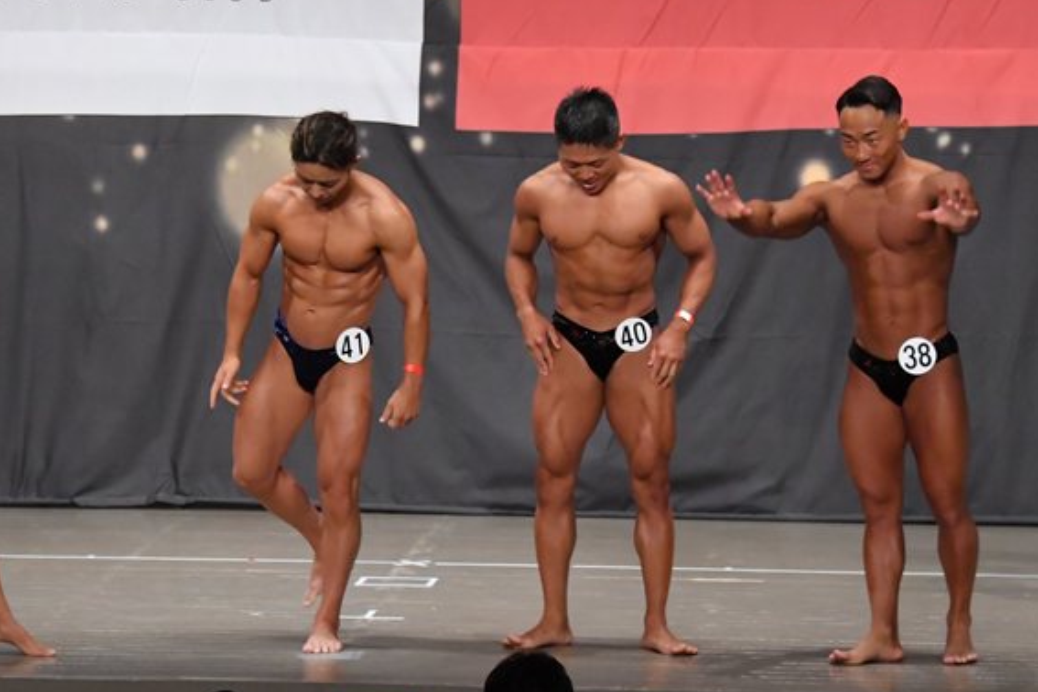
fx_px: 5795
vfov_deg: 6.8
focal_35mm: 201
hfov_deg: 10.2
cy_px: 394
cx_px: 411
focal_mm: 98
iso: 6400
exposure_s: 1/400
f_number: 5.6
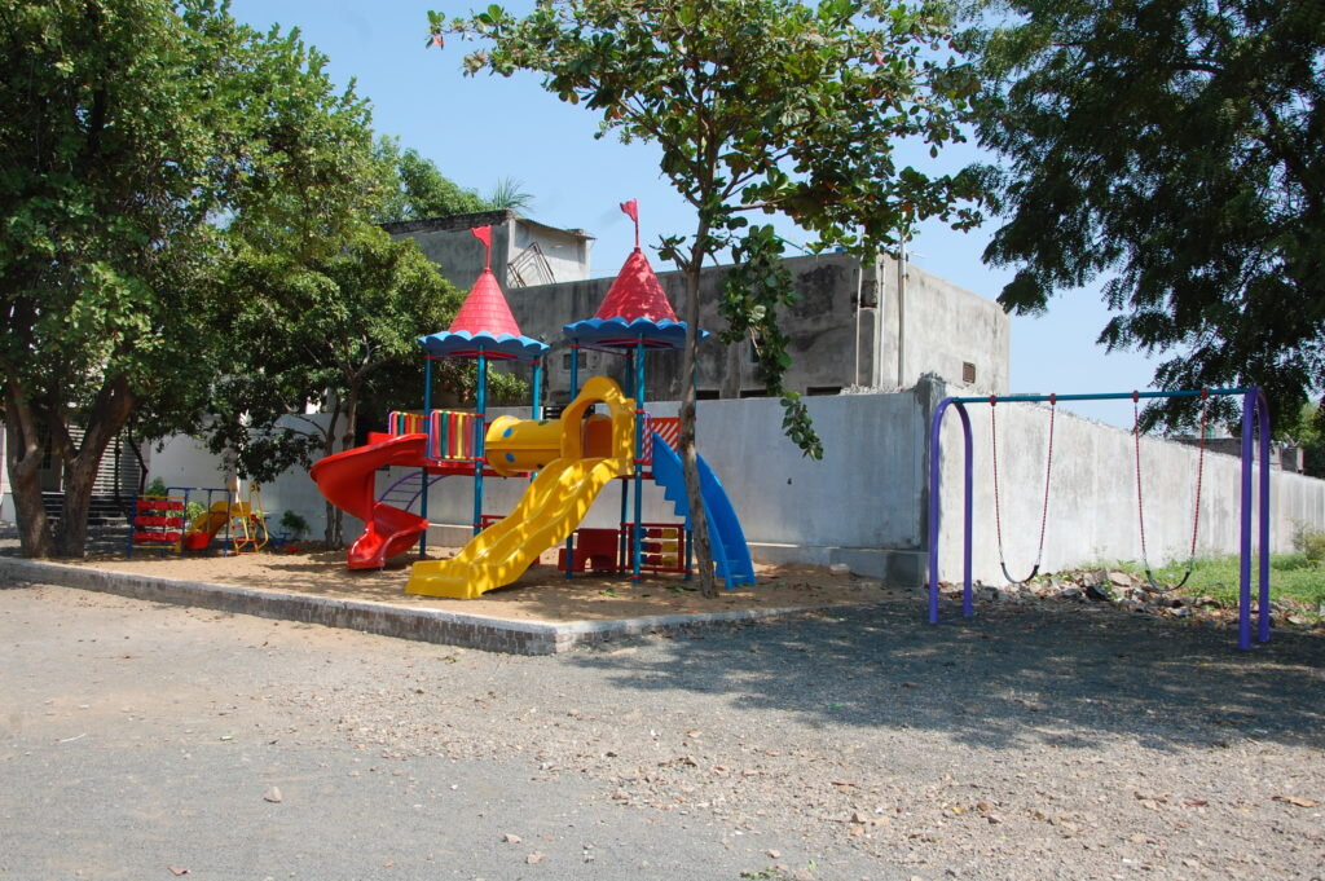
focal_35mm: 32
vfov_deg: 41.6
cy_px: 440
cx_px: 662
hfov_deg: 59.5
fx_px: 1158
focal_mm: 21
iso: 200
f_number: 8
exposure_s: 1/250
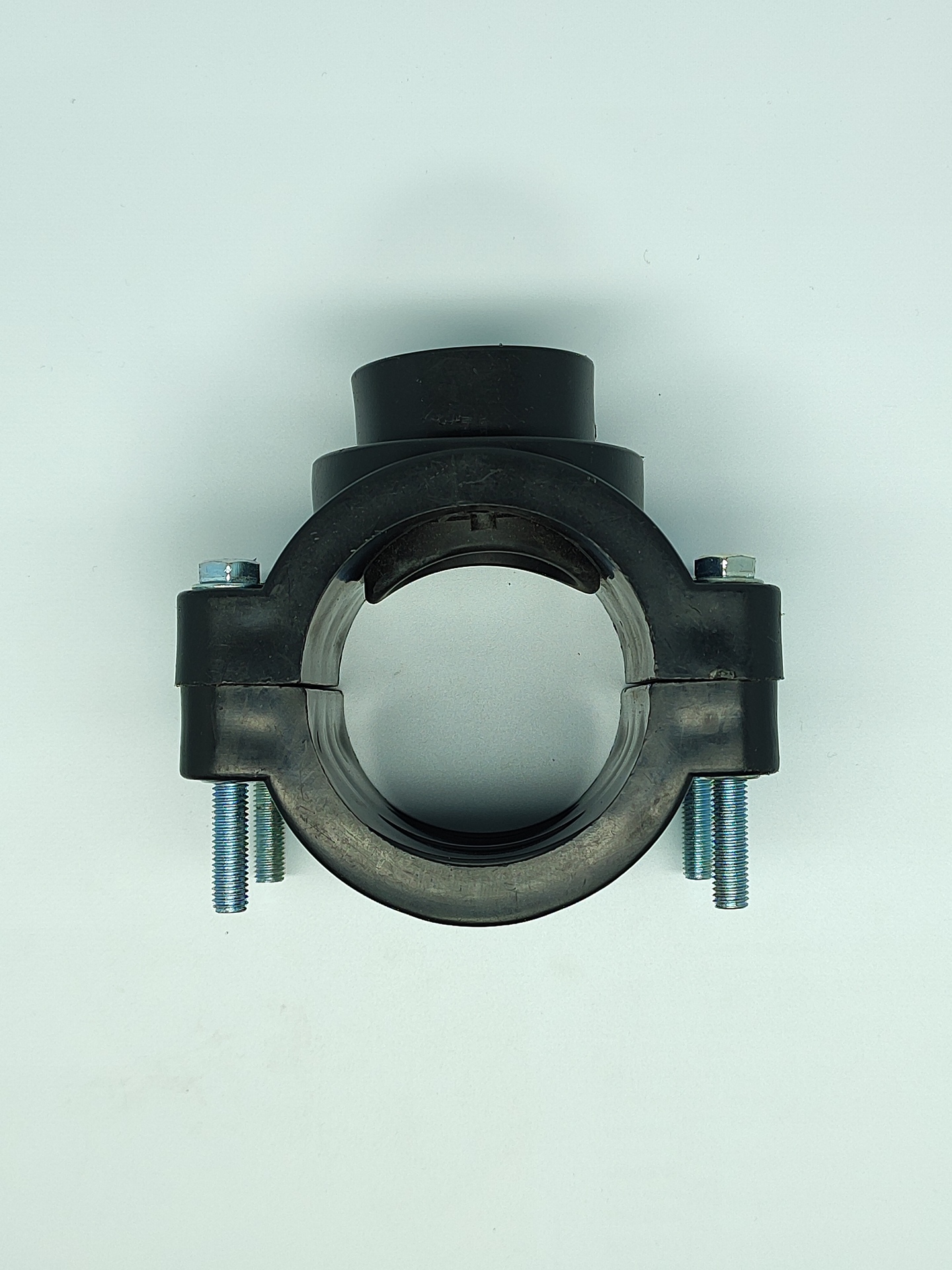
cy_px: 635
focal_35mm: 24
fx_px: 880
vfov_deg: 71.6
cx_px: 476
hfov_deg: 56.8
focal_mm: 5.89
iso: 100
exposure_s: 1/125
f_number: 1.89
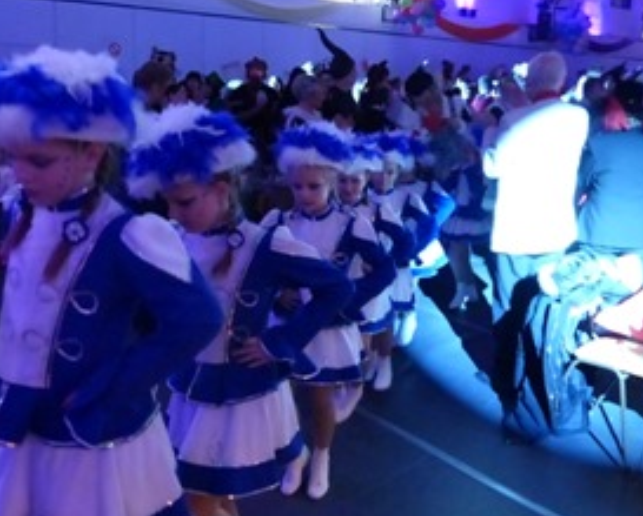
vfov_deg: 42.2
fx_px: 667
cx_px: 327
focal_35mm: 35
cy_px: 229
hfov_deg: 51.5
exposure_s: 1/100
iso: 1600
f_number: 2.8
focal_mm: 4.5
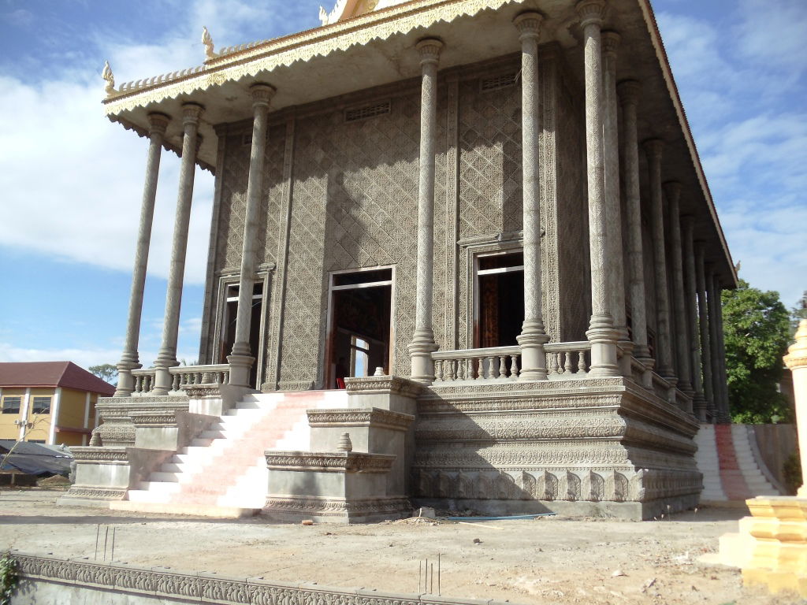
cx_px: 404
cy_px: 302
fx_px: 1026
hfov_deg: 42.9
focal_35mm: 44
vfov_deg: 32.9
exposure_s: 1/160
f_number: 7.1
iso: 80
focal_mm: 6
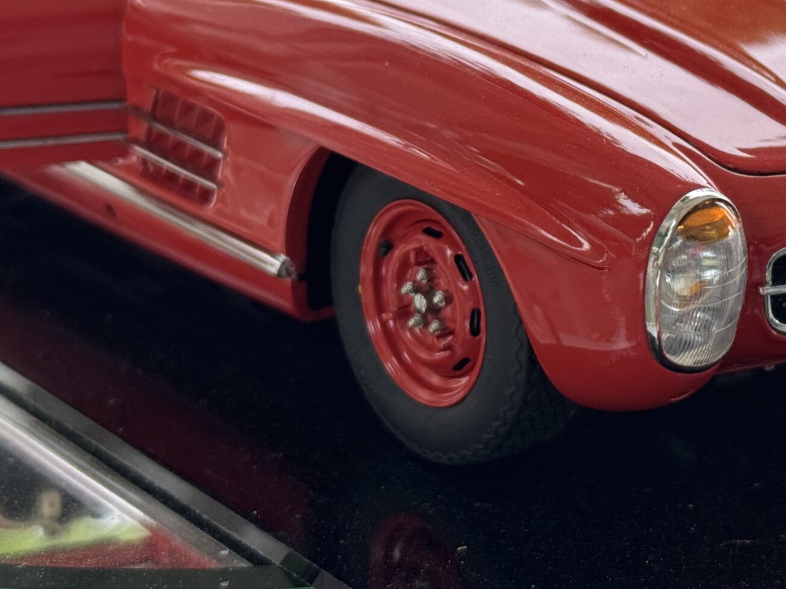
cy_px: 120
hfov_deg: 20.6
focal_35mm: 94
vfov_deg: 15.6
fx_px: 2134
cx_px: 626
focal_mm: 6.76
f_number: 1.78
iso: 50
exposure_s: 1/195
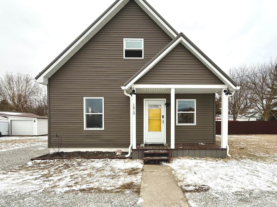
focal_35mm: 15
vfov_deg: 81.6
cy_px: 97
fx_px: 120
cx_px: 139
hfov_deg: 98.2
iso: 50
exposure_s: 1/176
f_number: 2.2
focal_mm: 2.22
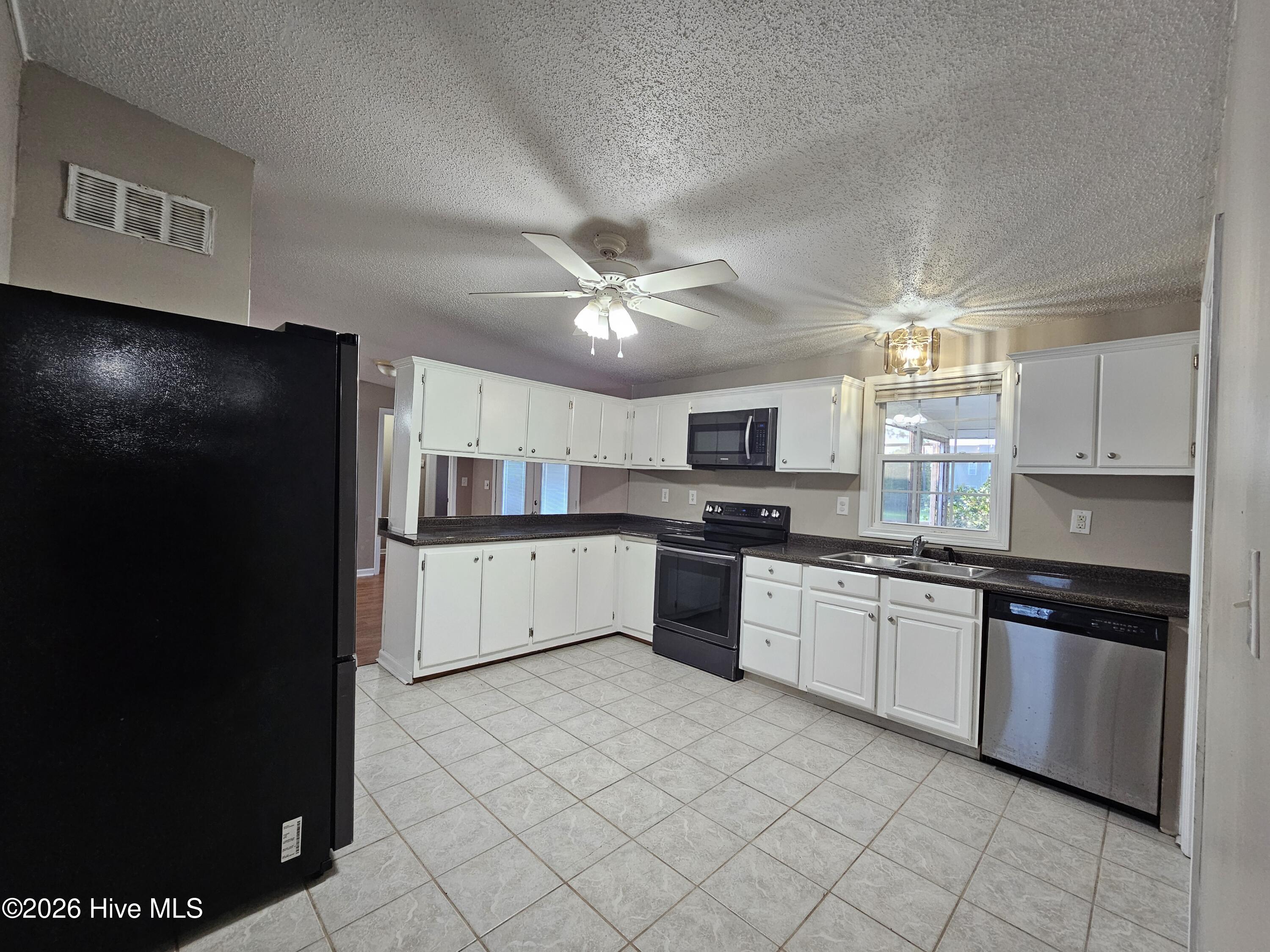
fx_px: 477
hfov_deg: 106.2
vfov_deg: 89.9
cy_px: 476
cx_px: 635
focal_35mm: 13
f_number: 2.2
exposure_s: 1/60
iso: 160
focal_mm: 2.2
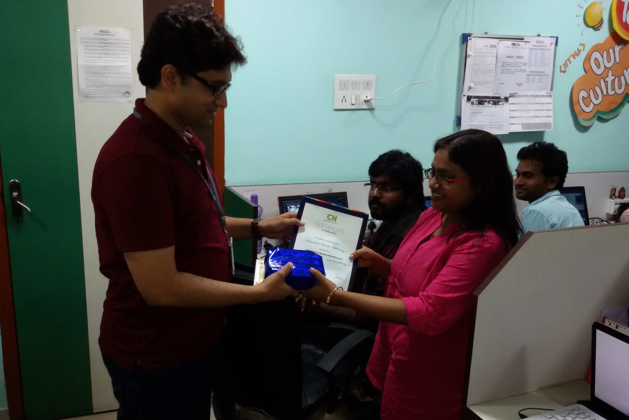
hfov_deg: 57.2
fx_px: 577
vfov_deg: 40.0
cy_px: 222
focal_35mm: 33
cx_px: 316
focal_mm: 2.93
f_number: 2.4
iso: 100
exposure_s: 1/25
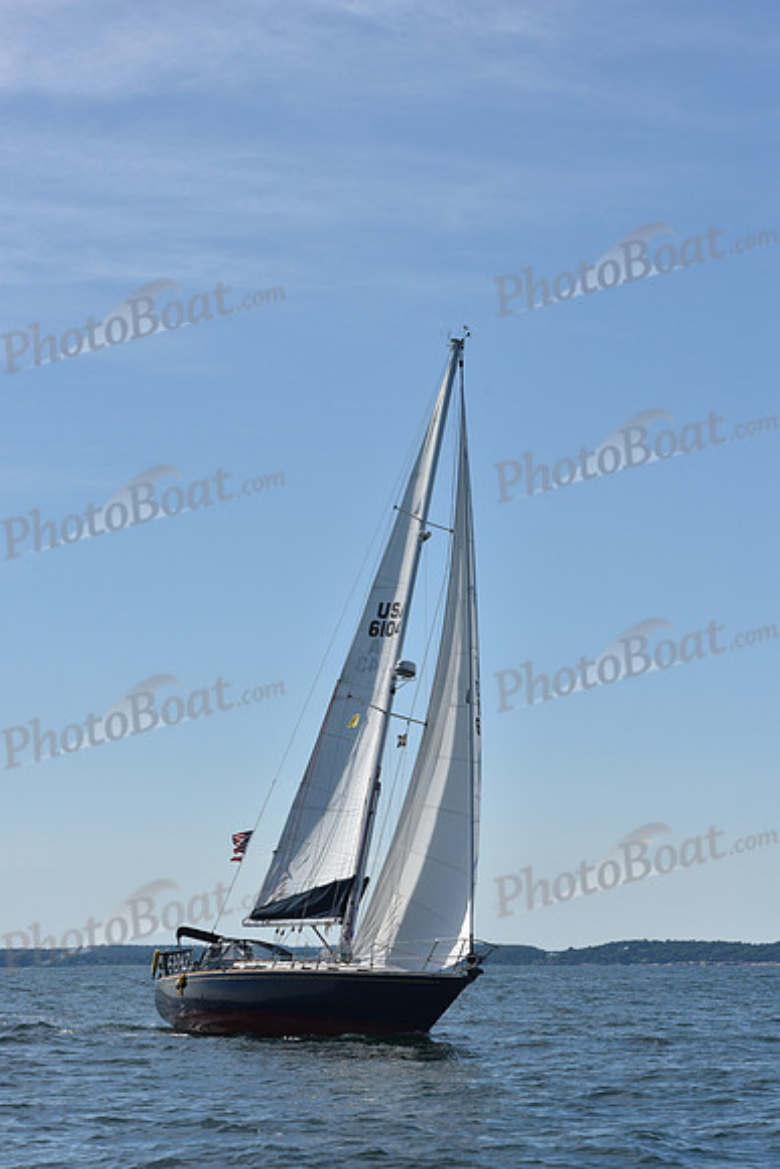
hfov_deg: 15.2
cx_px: 390
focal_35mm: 90
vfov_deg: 22.6
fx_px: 2923
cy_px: 584
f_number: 9
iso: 250
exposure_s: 1/1600
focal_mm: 90
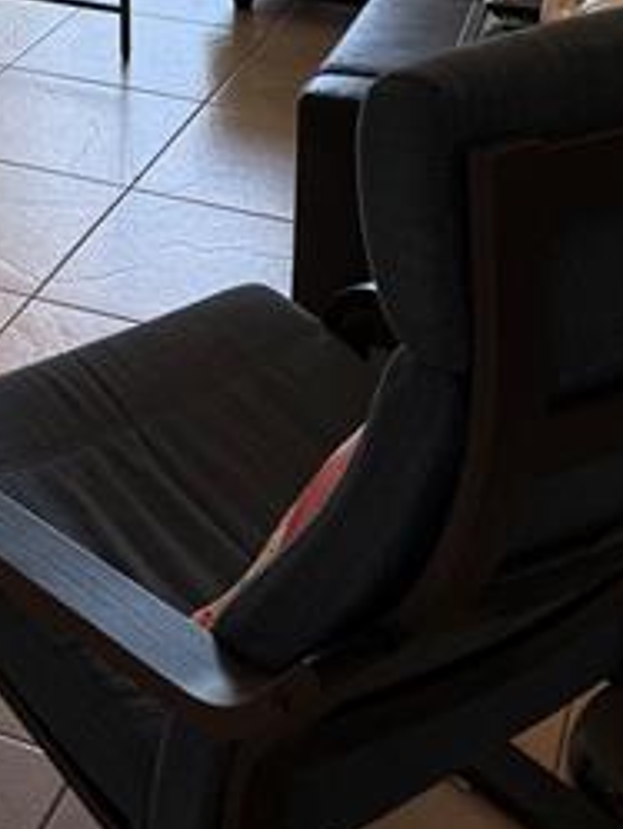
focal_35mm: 74
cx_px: -80
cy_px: -326
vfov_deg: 22.7
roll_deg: +0.5
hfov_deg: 19.0
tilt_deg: -8.3
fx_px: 1774
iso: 100
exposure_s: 1/120
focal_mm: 6.76
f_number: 1.78
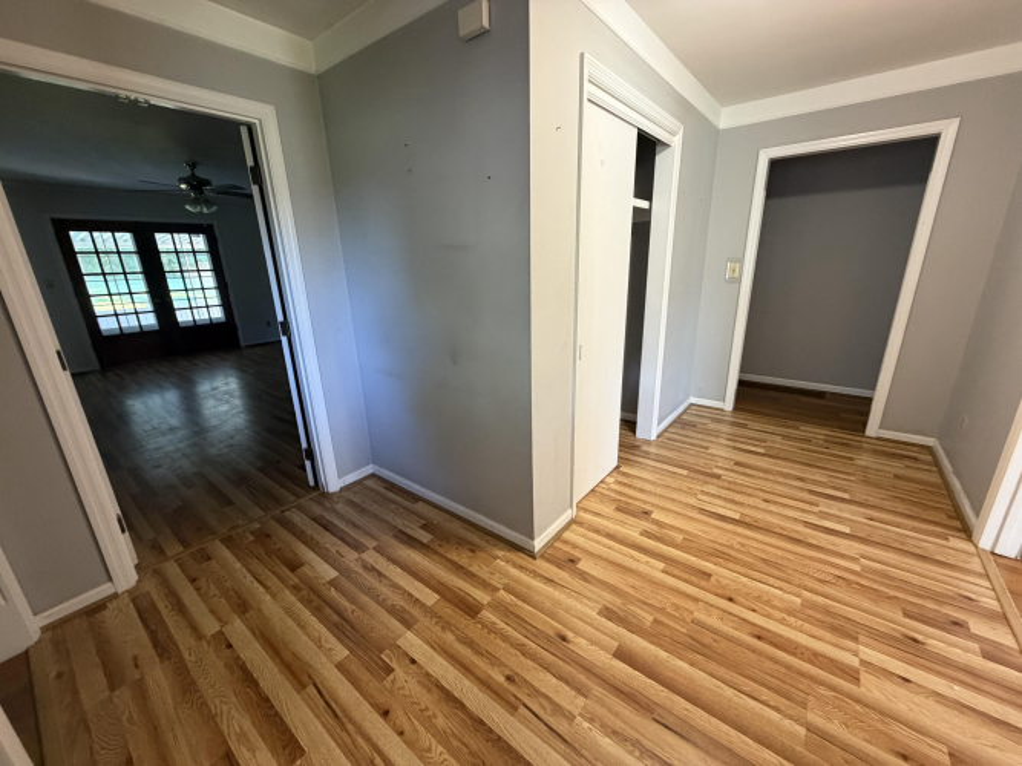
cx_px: 511
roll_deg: +2.4
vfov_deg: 85.7
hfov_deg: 102.1
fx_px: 413
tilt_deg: -17.8
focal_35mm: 14
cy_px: 383
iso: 400
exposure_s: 1/60
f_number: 2.2
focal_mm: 2.22
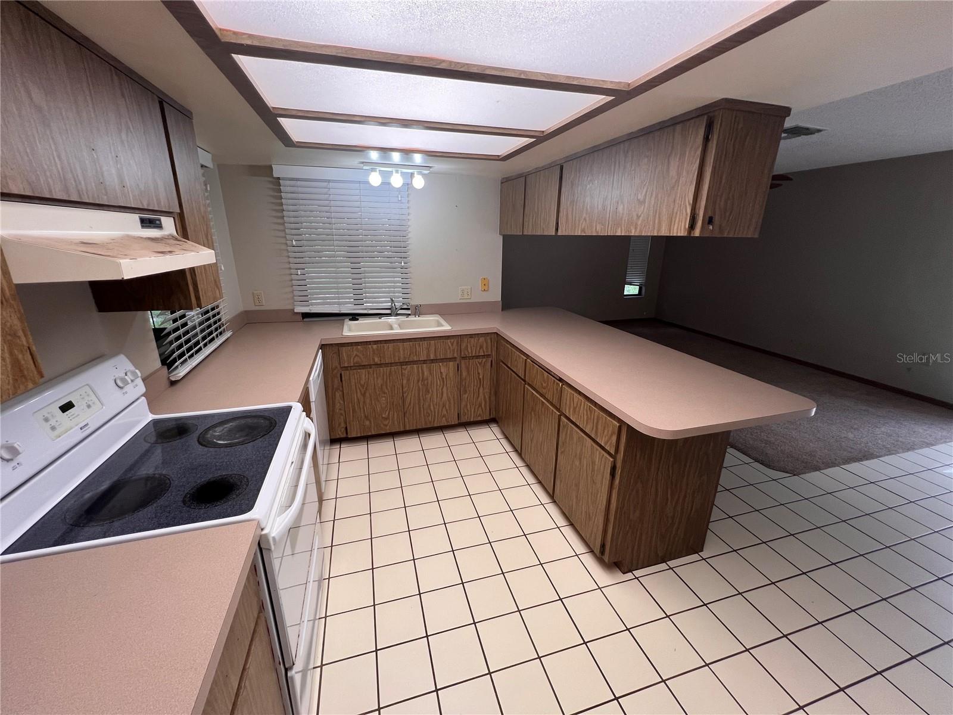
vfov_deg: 89.9
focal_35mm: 13
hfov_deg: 106.2
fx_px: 358
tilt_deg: -20.1
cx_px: 476
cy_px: 358
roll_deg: -0.3
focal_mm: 1.57
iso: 125
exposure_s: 1/120
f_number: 1.8
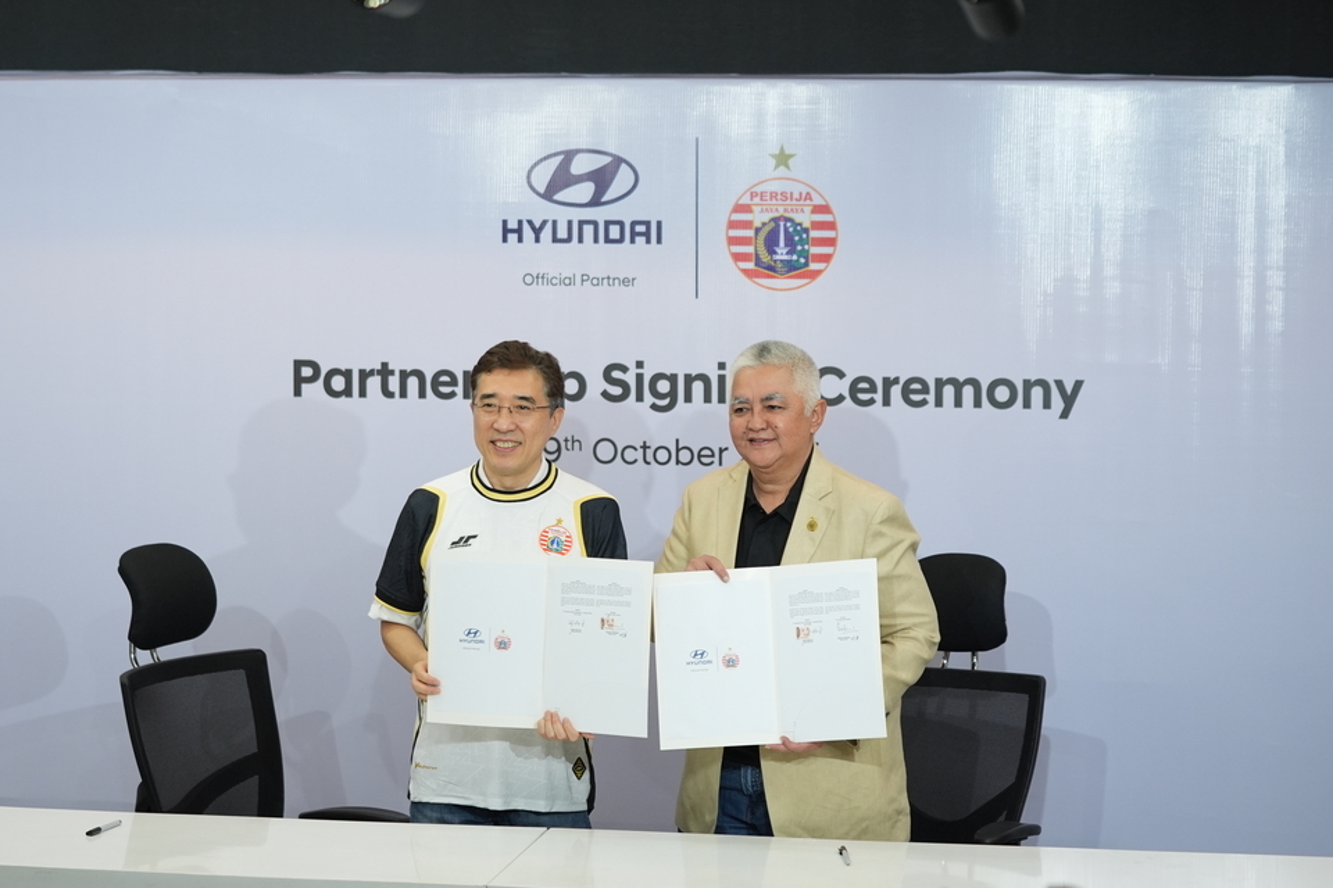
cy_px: 444
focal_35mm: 77
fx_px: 2851
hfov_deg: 26.3
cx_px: 666
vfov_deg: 17.7
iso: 1000
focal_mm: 77
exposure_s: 1/500
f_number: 2.8
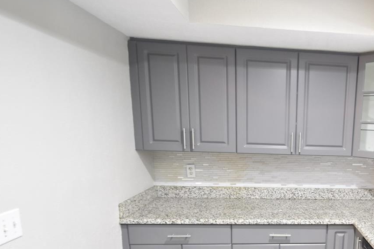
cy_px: 185
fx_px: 291
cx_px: 308
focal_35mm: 28
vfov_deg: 44.9
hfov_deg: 59.4
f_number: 3.5
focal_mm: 10
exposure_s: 1/20
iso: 800
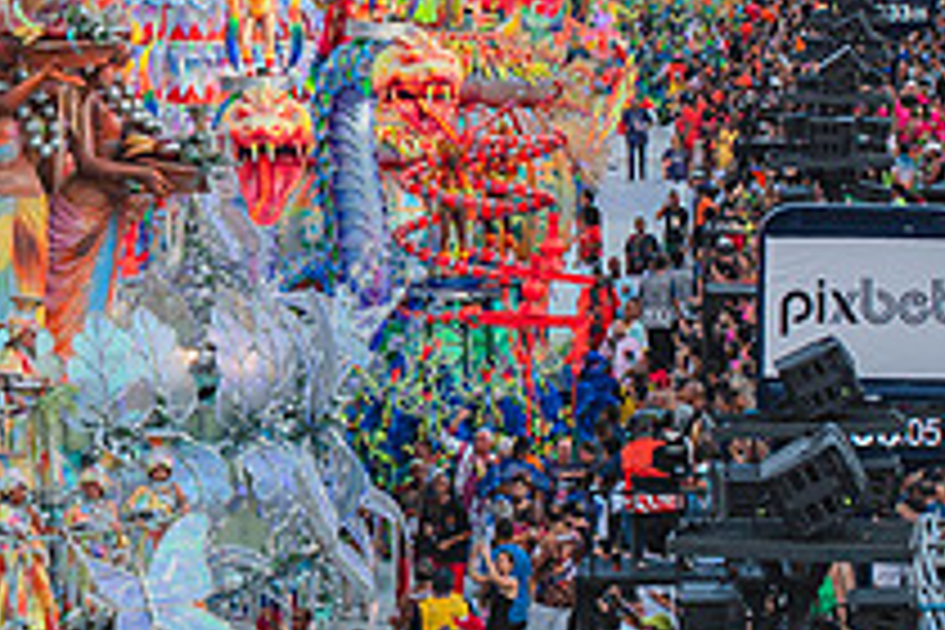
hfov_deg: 5.9
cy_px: 20
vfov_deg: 4.0
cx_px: -225
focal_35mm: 345
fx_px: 9056
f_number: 5.6
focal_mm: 125
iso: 320
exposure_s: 1/640
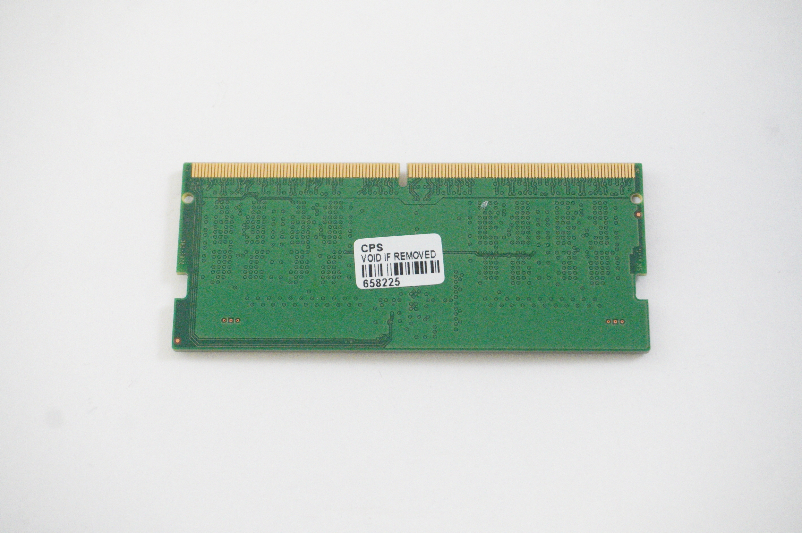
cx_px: 401
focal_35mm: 63
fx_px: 1402
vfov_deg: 21.5
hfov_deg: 31.9
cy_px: 266
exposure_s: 1/250
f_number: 6.3
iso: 8000
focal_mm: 42
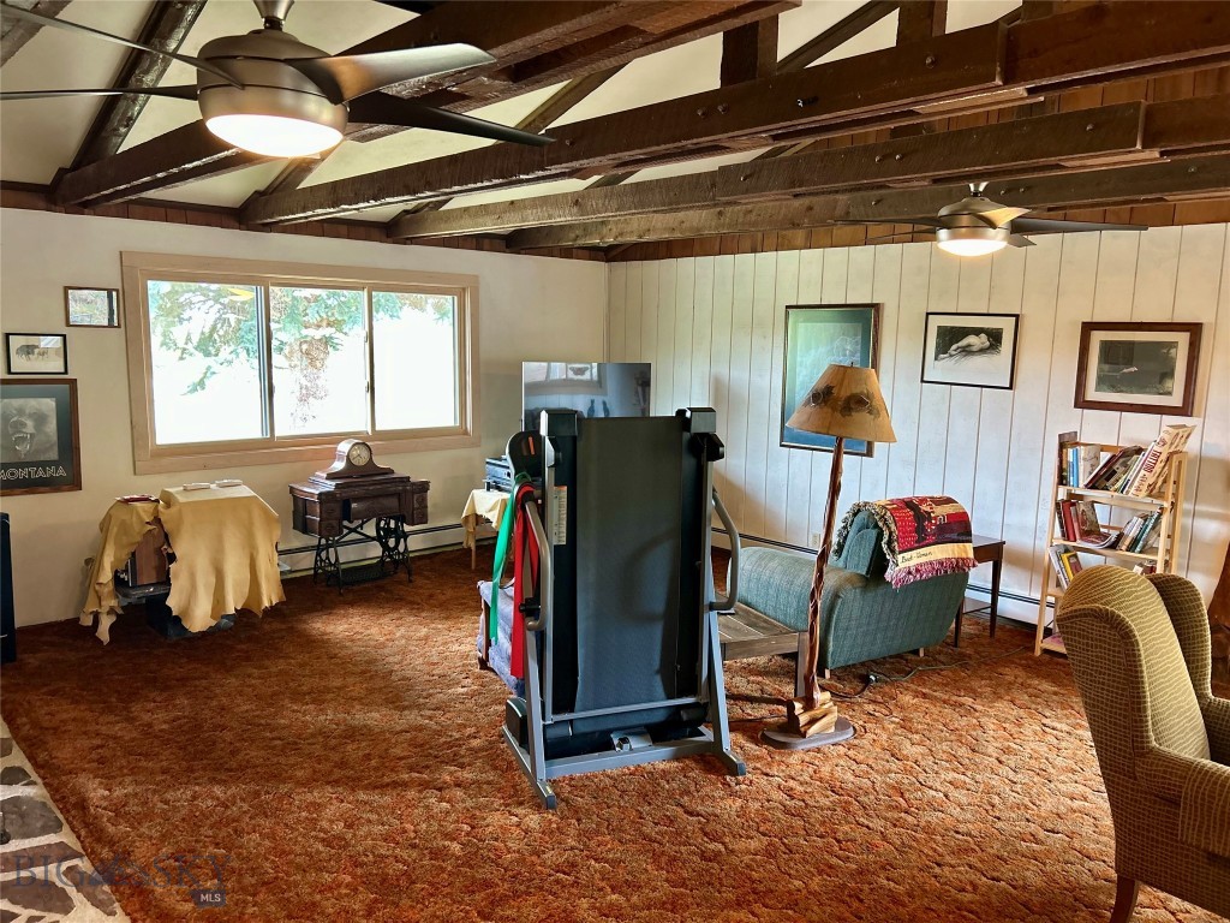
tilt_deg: -7.4
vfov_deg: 53.1
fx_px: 924
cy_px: 462
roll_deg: -0.5
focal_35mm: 26
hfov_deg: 67.3
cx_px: 615
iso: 320
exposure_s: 1/60
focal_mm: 5.7
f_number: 1.5
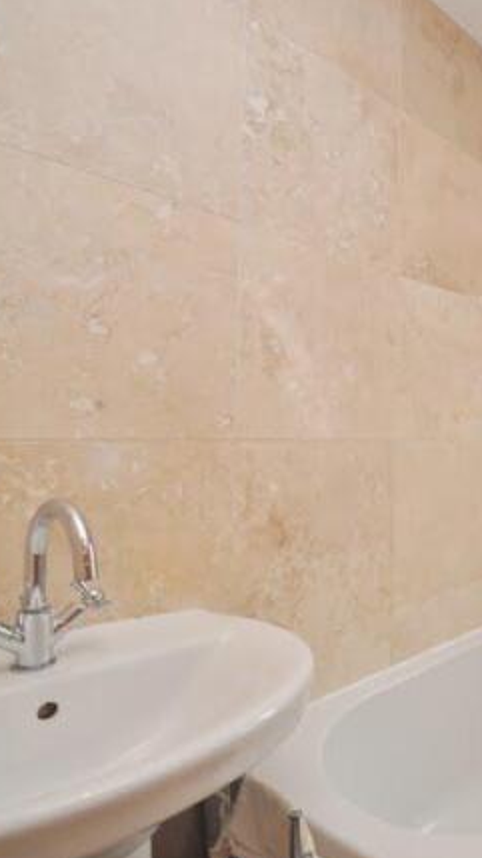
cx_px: 502
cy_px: 428
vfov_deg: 76.3
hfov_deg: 40.5
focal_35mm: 24
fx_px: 546
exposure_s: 1/100
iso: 400
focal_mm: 10
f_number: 5.6
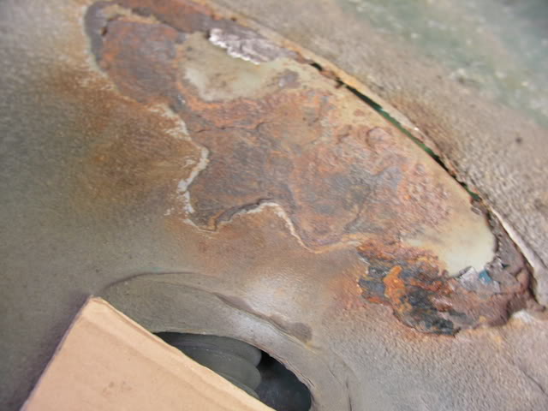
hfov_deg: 52.6
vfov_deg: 40.7
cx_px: 274
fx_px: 554
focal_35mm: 35
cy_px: 206
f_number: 2.8
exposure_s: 1/4.3
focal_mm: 8.9
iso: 123
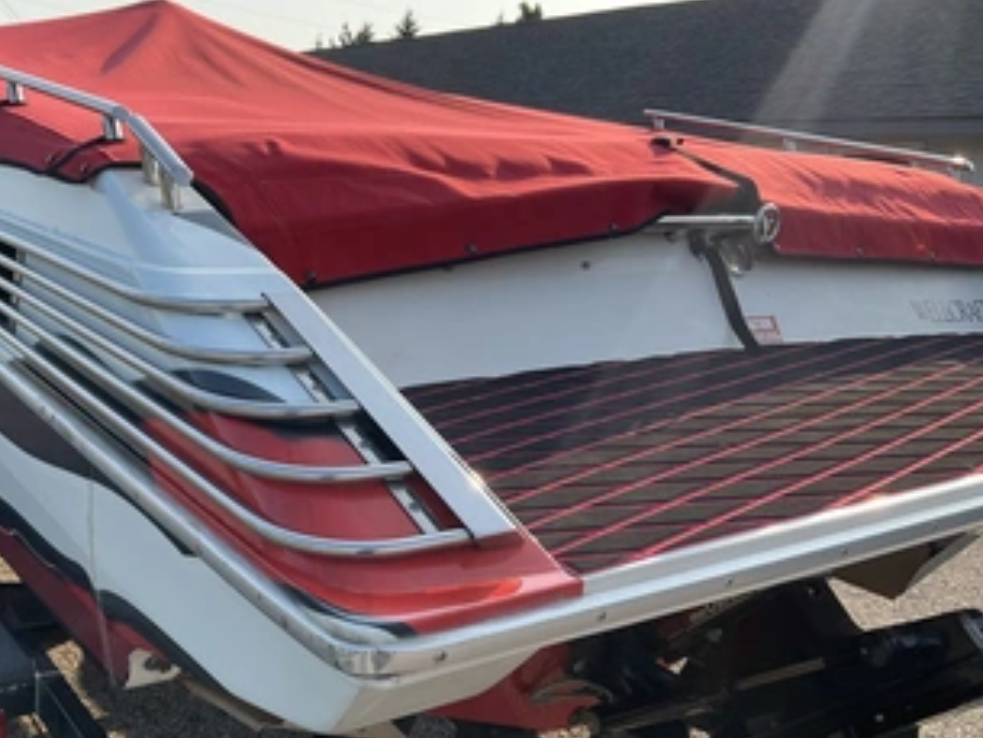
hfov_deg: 48.5
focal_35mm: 38
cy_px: 458
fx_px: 1080
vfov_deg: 37.5
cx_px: 374
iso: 25
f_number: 1.8
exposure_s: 1/792
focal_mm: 3
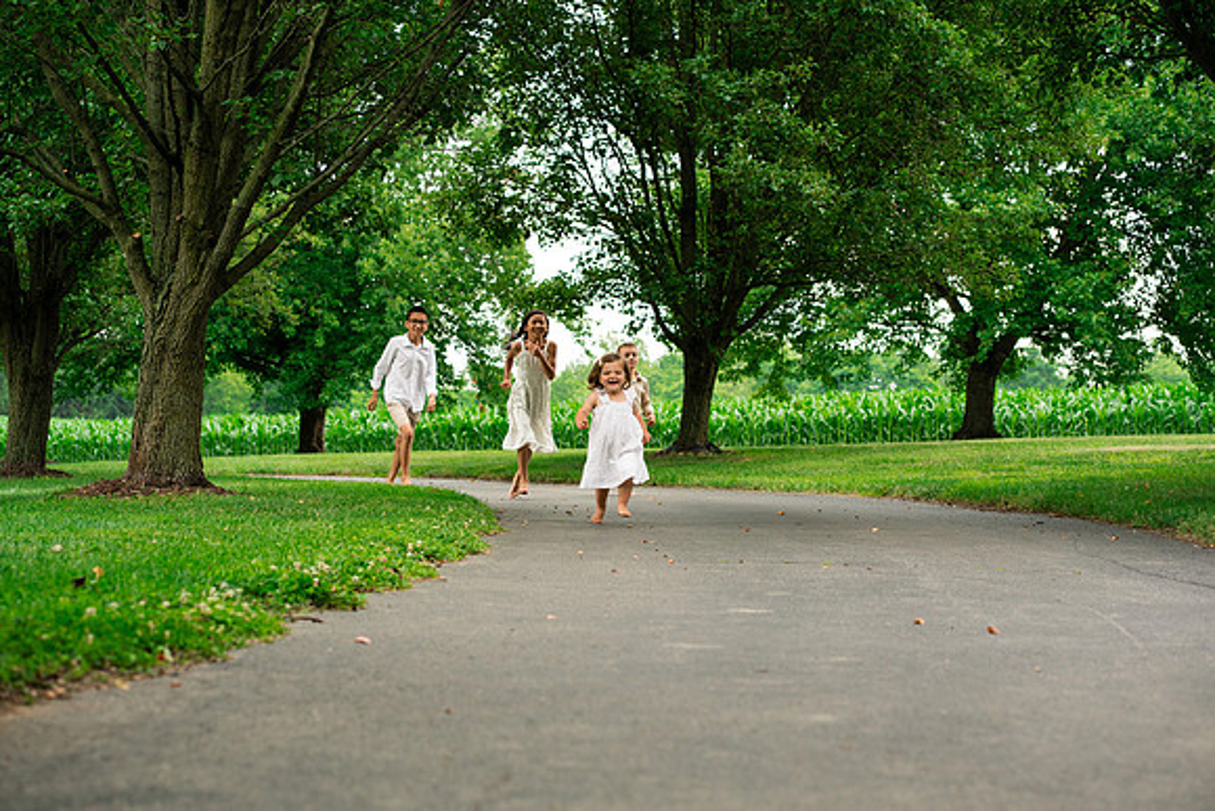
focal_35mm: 85
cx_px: 608
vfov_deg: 16.1
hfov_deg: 23.9
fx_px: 2869
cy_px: 406
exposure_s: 1/320
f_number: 5
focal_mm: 85
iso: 500
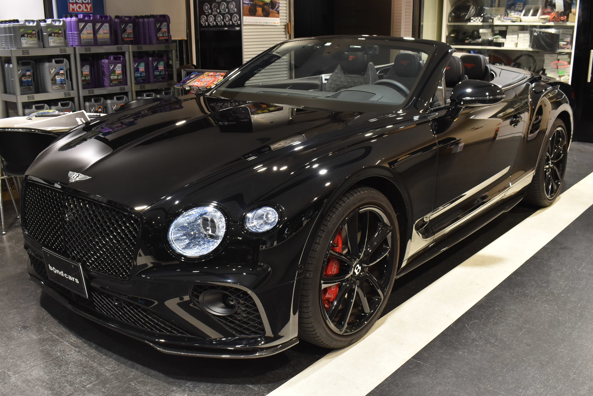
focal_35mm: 36
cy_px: 198
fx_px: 593
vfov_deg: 36.9
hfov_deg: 53.1
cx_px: 296
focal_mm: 24
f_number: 8
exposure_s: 1/40
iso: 900
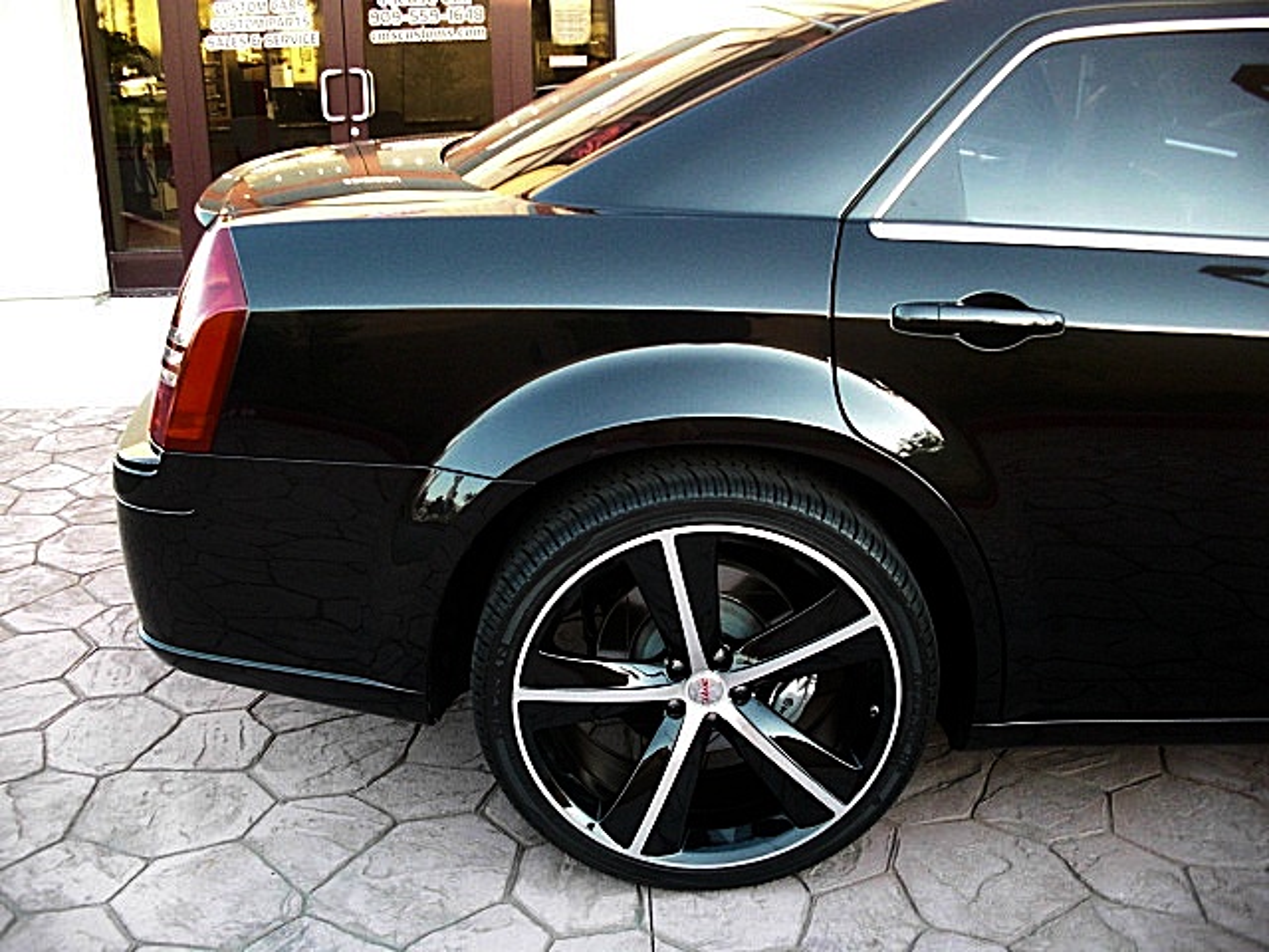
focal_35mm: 36
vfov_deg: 39.7
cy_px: 476
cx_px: 634
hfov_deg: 51.4
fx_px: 1320
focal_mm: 6.3
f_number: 2.8
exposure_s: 1/100
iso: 400
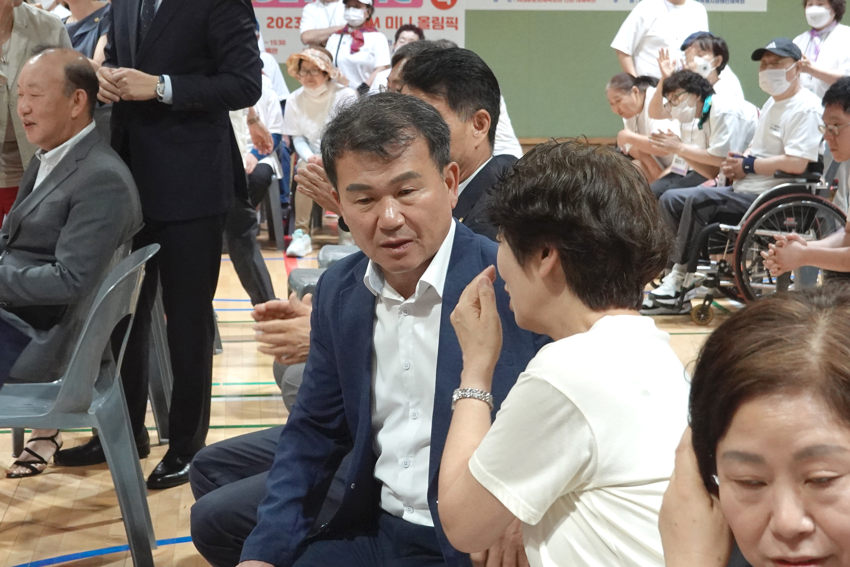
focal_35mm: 49
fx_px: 1157
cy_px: 284
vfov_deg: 27.5
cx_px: 425
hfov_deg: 40.3
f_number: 4
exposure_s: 1/160
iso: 1250
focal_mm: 18.63
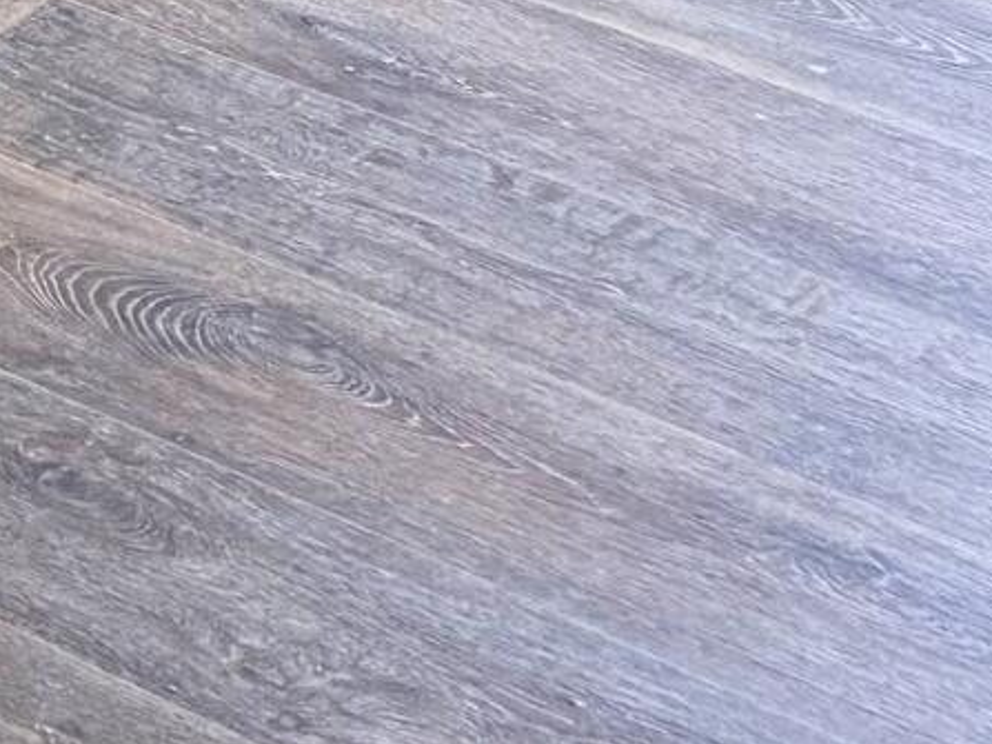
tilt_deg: -7.0
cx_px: -1806
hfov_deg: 9.9
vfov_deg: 7.6
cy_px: -1741
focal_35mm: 161
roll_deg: +1.9
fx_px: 4613
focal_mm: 6.76
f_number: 1.78
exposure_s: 1/121
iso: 200
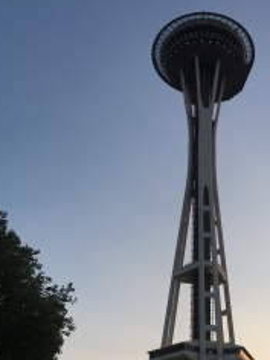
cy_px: 238
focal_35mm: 45
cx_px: 186
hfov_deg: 31.8
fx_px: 468
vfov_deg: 41.6
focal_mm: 4.15
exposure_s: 1/255
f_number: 2.2
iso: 25
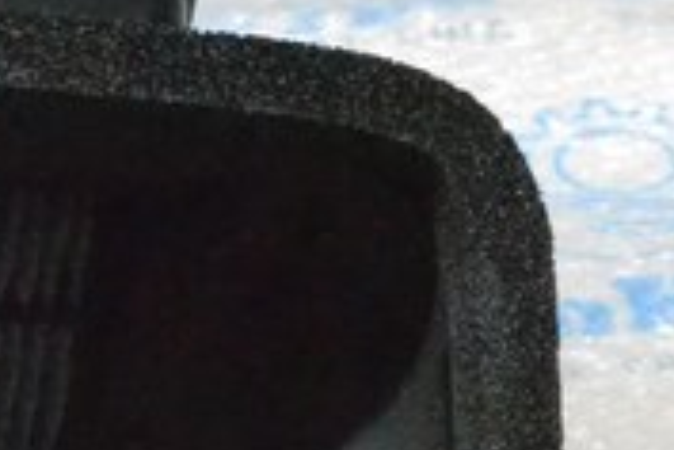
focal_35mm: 391
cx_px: -297
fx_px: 7318
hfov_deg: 5.2
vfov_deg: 3.5
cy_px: 132
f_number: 9
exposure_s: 1/160
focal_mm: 45
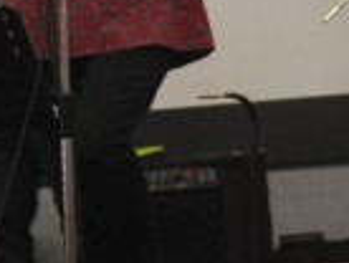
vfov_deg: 4.9
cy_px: -269
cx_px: 147
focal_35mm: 301
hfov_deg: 6.6
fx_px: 3040
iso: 400
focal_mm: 36
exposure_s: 1/25
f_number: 5.3
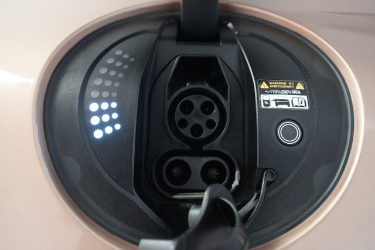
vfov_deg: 46.4
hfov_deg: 65.5
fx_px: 292
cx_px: 188
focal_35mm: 28
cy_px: 125
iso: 10000
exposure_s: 1/160
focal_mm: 28
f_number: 4
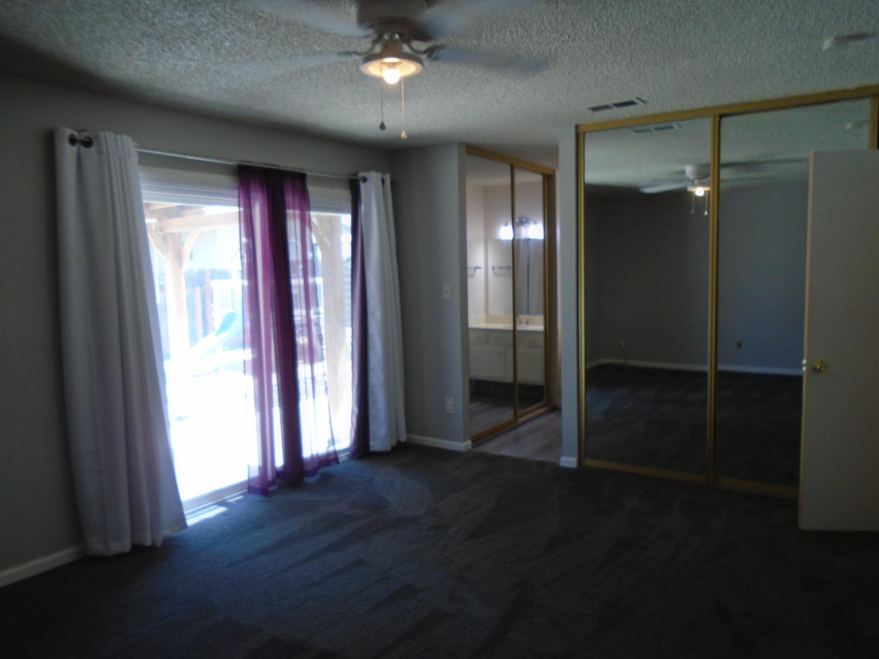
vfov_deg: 53.1
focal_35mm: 26
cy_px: 330
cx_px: 440
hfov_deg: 67.3
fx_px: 660
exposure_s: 1/50
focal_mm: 4.6
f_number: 3.2
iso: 100
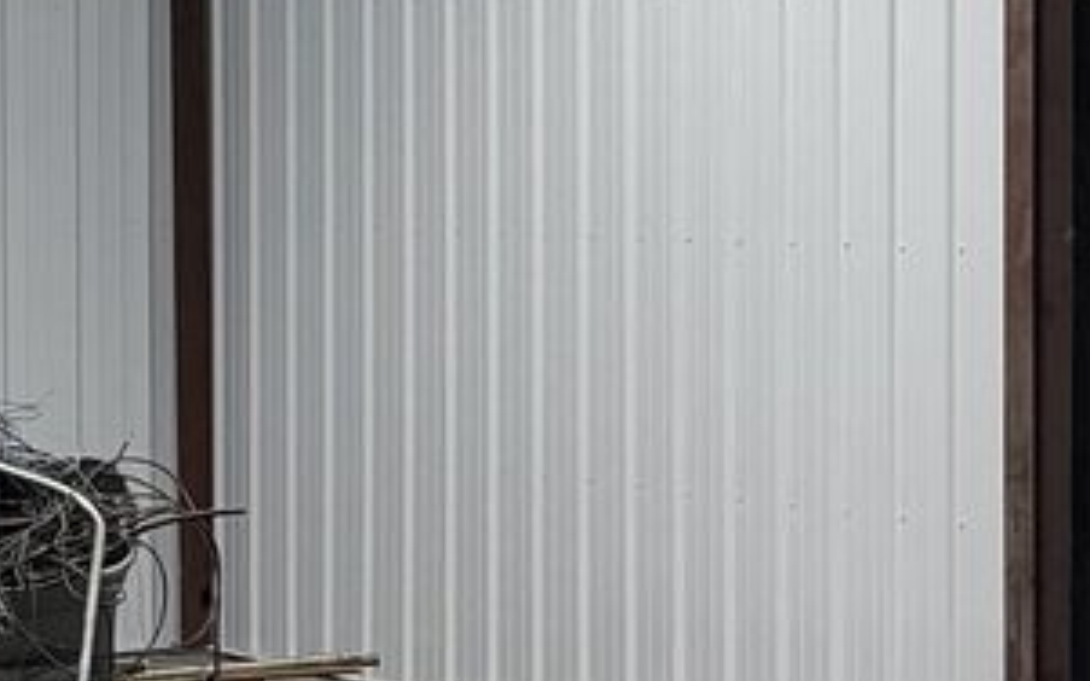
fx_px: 5346
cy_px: 223
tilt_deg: -1.9
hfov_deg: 11.4
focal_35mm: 180
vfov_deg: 7.3
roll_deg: -0.5
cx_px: -264
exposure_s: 1/219
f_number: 1.78
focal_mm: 6.76
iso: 160
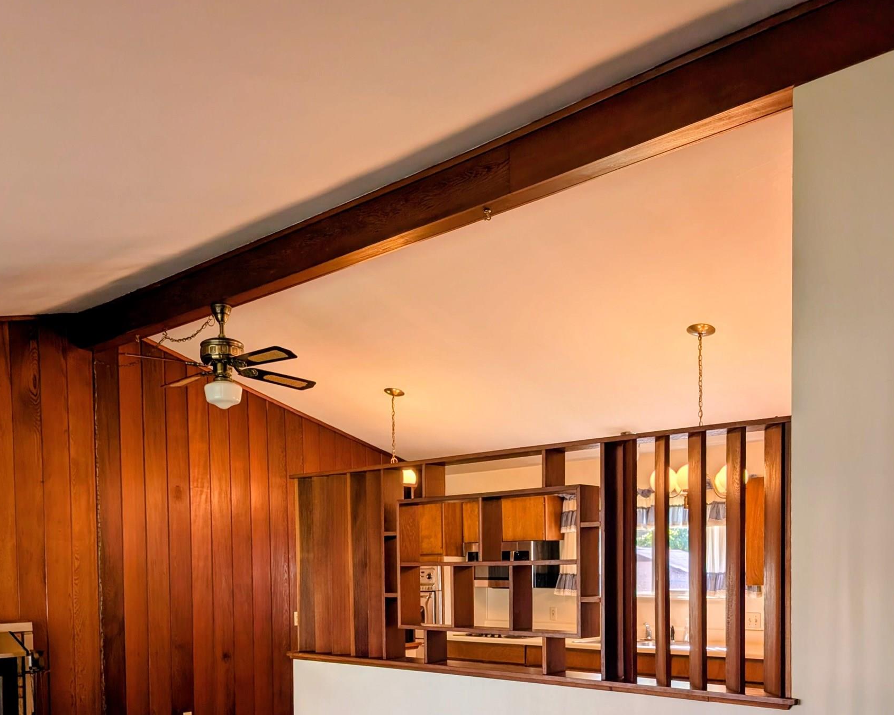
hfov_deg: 55.7
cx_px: 437
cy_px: 597
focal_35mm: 32
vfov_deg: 43.1
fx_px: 847
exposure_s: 1/184
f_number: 1.68
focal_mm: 6.9
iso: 31
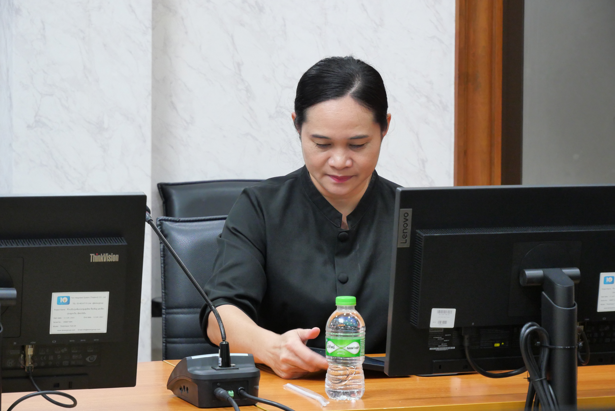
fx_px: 2120
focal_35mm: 124
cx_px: 308
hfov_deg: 16.5
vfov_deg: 11.1
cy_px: 206
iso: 2000
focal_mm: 60
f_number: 5.6
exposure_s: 1/25
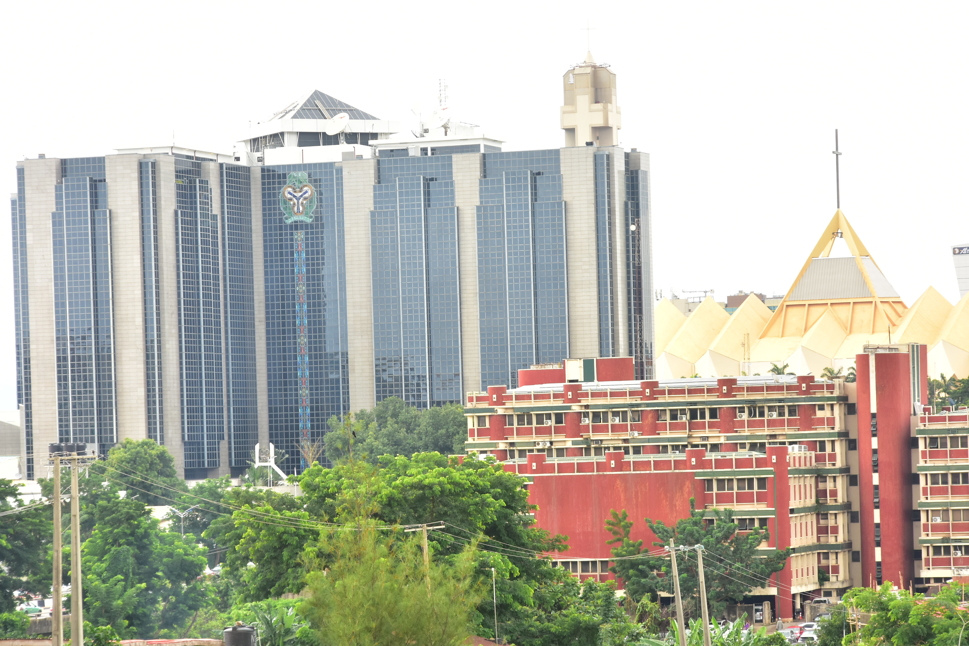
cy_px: 323
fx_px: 3633
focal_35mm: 135
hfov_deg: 15.2
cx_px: 484
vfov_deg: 10.2
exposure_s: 1/125
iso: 400
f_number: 7.1
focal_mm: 90
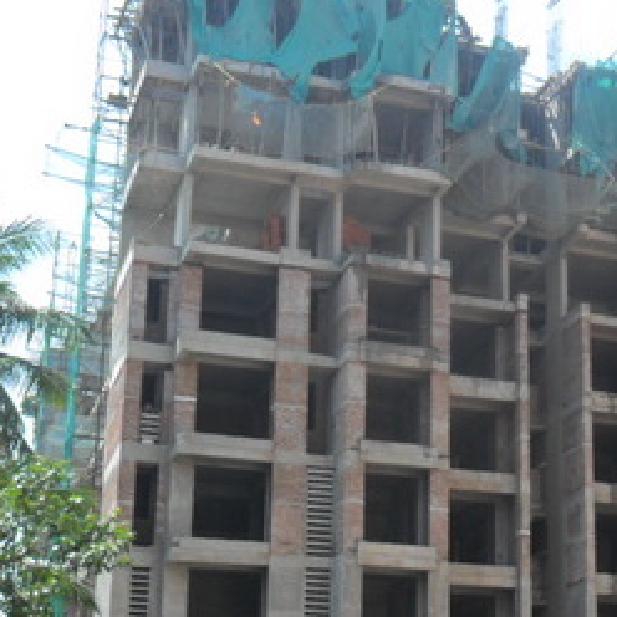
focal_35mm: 73
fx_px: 1472
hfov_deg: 23.2
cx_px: 522
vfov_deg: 23.4
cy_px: 468
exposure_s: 1/500
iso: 100
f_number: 3.7
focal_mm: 5.7
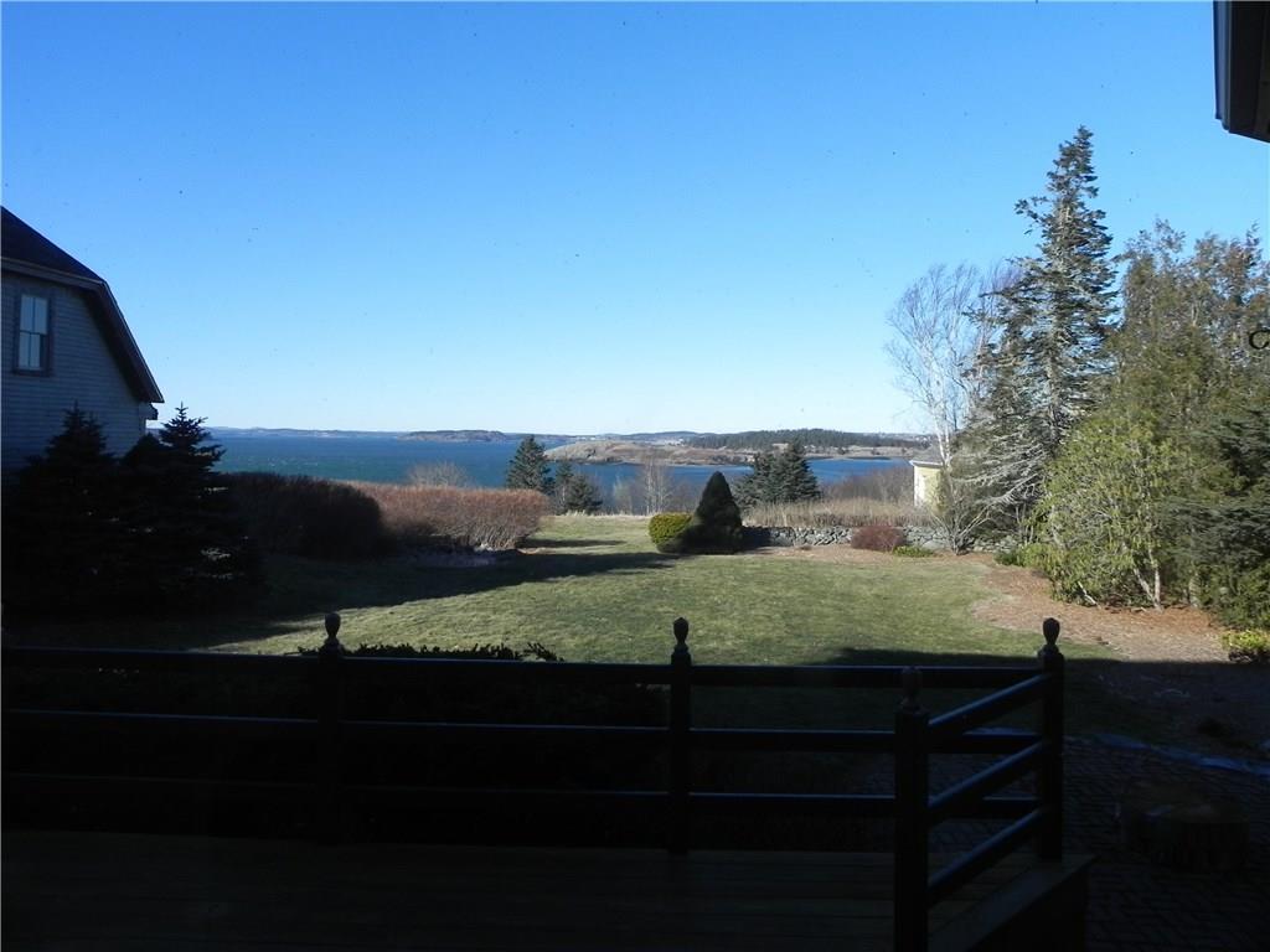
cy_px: 476
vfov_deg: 53.1
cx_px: 635
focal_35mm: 26
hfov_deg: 67.3
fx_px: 954
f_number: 6.3
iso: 160
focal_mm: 4.6
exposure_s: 1/305
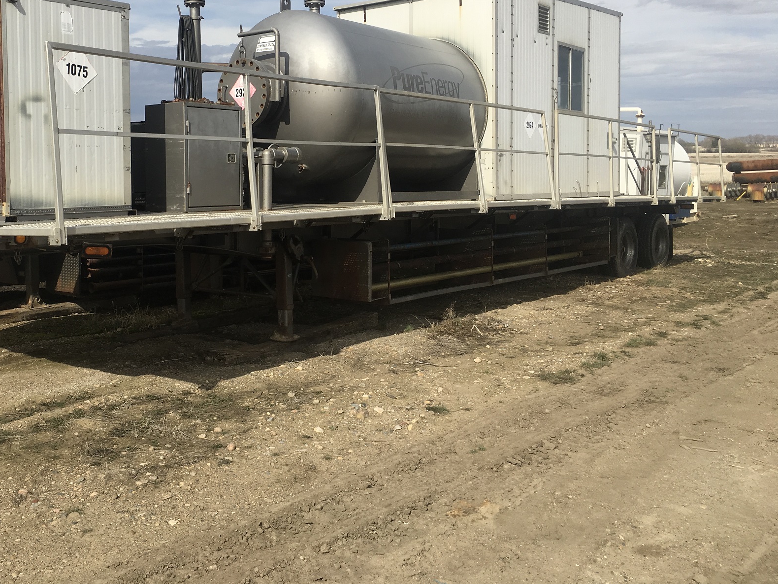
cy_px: 213
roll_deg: +1.5
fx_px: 832
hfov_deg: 49.6
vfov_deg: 38.4
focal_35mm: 37
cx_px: 286
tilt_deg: -4.5
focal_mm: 4.15
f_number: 2.2
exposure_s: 1/2198
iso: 25
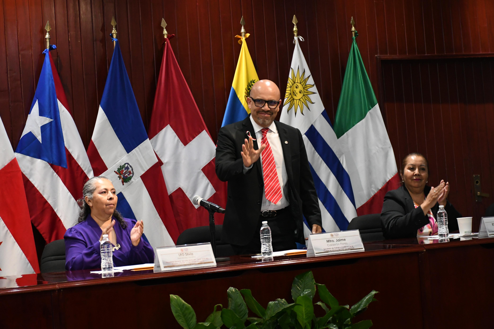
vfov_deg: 17.5
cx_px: 247
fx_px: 1070
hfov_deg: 26.0
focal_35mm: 78
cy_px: 164
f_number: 5
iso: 3200
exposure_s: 1/100
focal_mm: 52
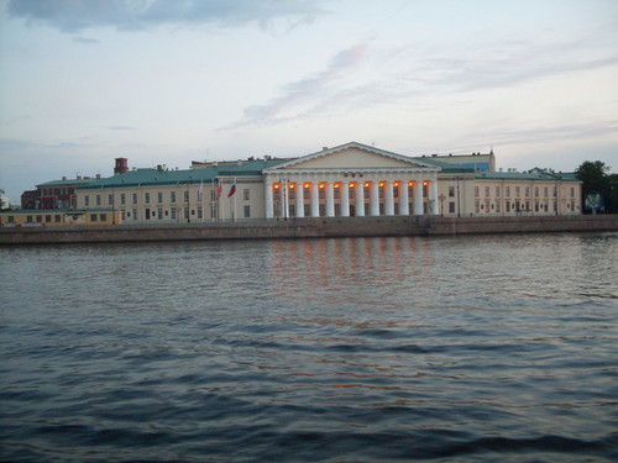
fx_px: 678
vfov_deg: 37.7
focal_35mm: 38
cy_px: 232
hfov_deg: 49.0
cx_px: 309
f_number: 2.8
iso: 240
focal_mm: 6.3
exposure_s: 1/45
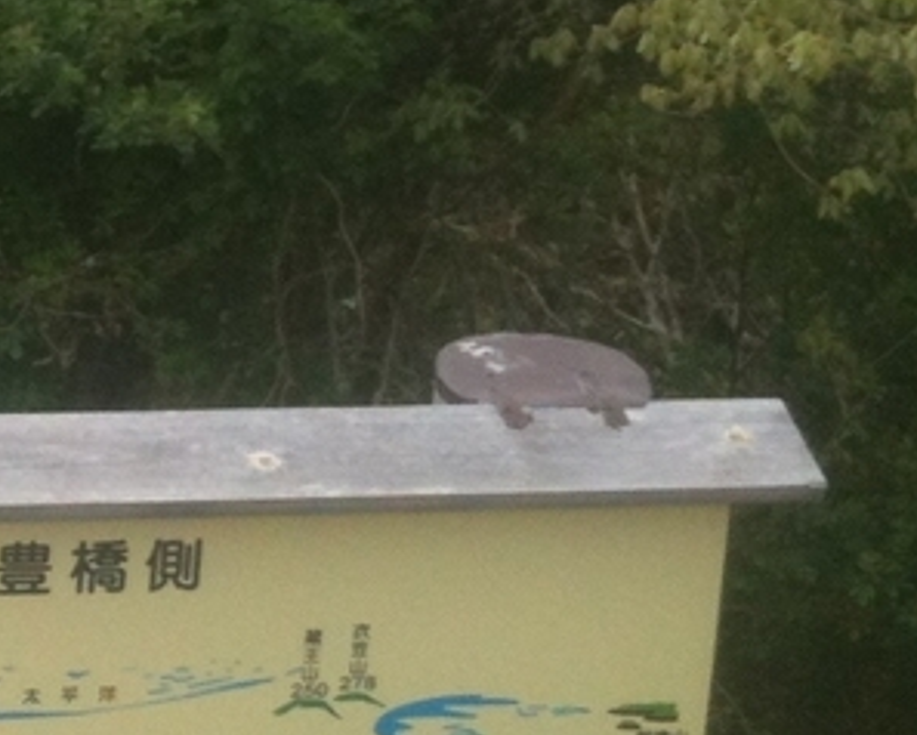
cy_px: 12
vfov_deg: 11.1
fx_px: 3748
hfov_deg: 13.6
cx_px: -154
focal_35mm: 138
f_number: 2.8
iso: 64
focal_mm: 3.85
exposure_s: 1/539
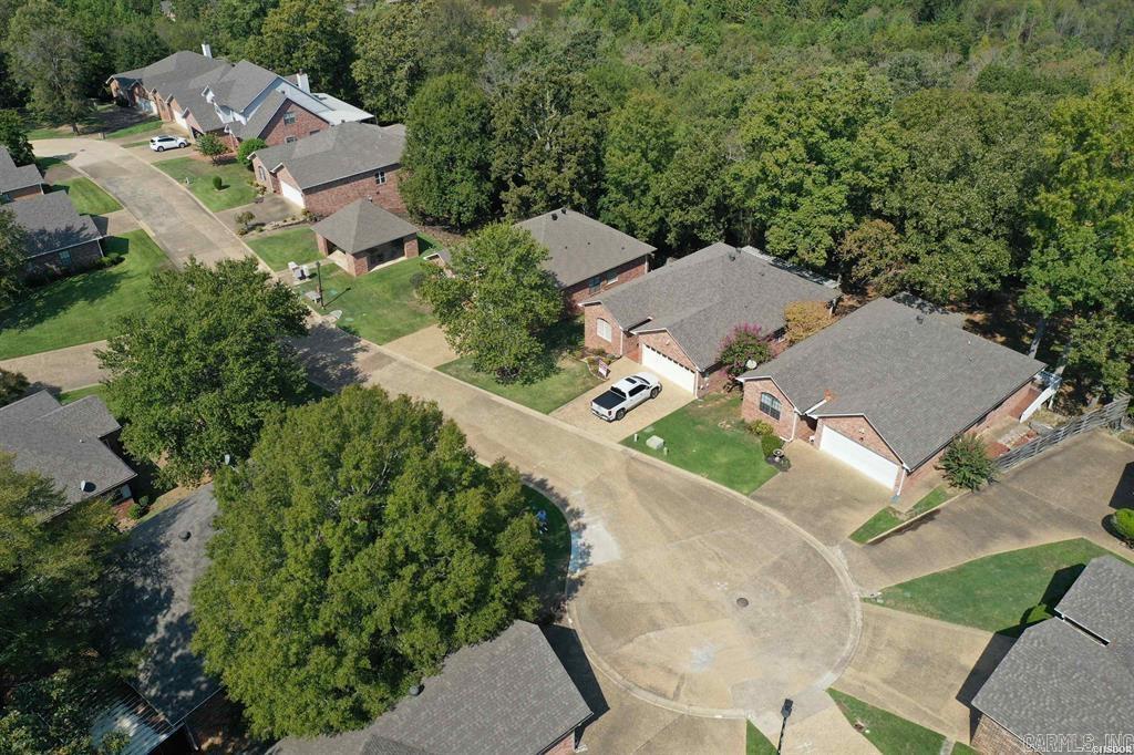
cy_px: 378
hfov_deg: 65.5
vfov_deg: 46.4
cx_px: 567
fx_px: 882
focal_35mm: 28
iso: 100
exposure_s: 1/500
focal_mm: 10.26
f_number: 5.6
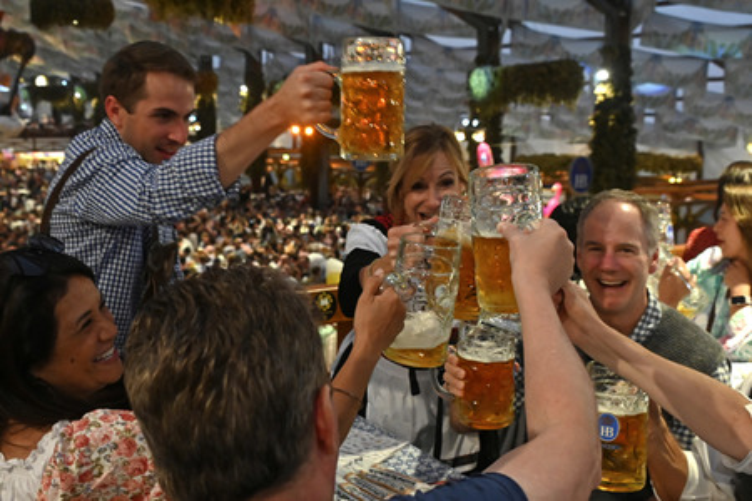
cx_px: 376
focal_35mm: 42
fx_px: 877
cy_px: 250
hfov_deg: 46.4
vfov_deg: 31.9
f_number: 5.6
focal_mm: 28
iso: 5000
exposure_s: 1/125
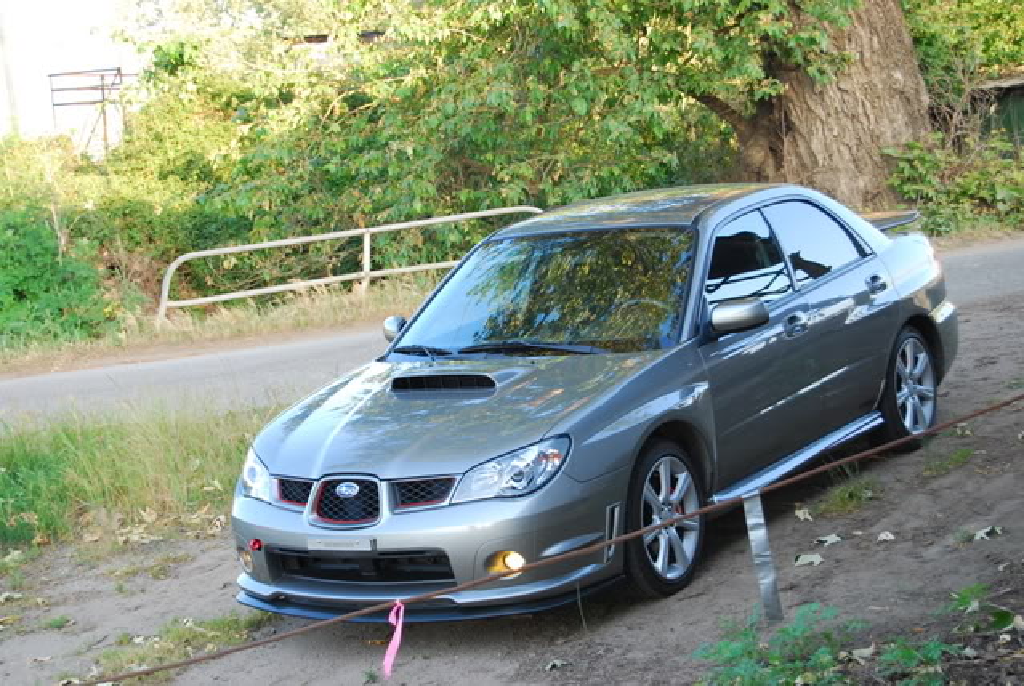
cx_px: 512
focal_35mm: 72
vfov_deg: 19.0
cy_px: 343
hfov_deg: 28.0
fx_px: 2051
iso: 400
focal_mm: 48
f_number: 5.6
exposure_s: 1/80
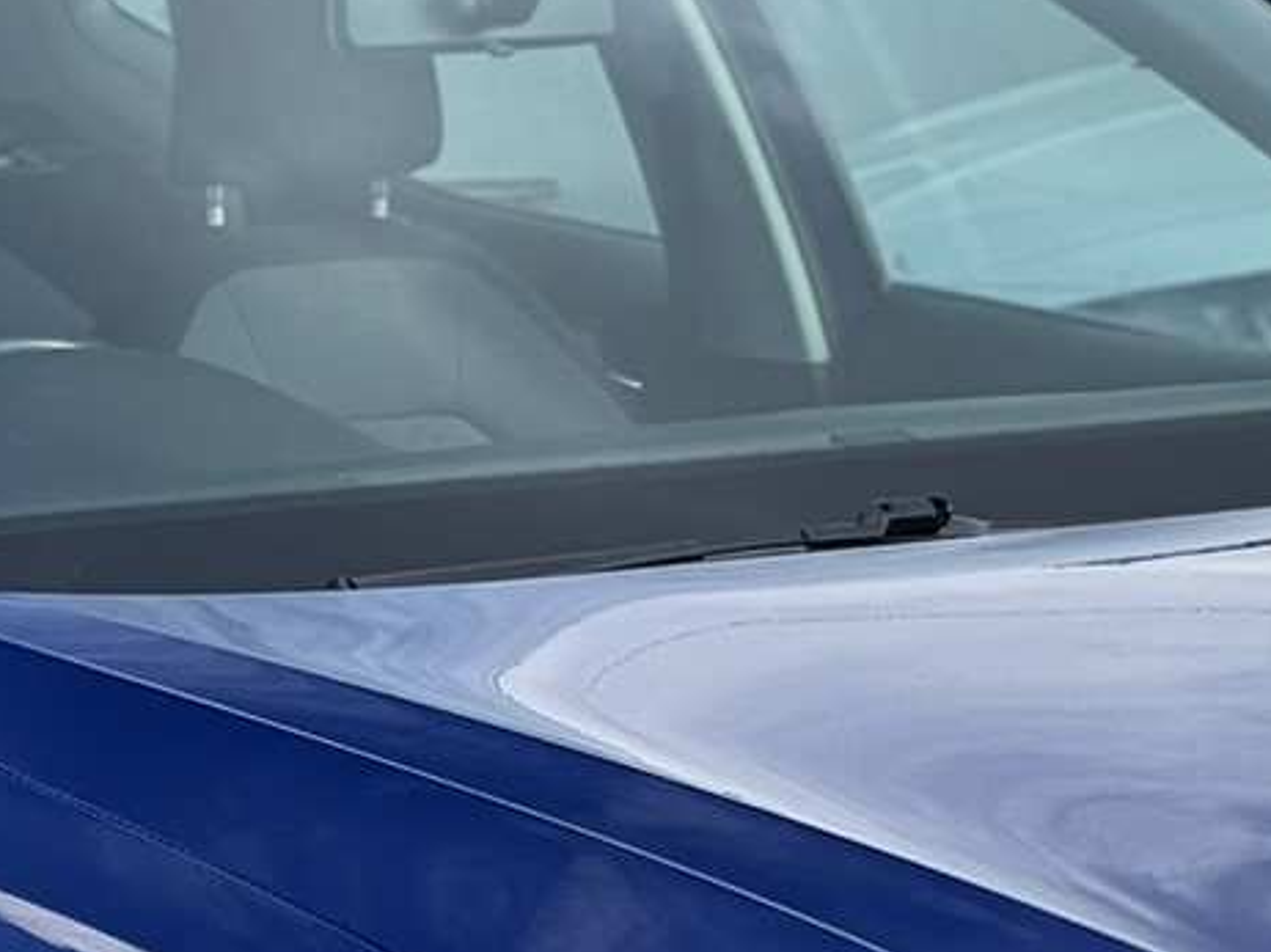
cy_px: 1128
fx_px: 7817
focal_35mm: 213
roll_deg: -0.2
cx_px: 647
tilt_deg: -9.7
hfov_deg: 9.3
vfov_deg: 6.9
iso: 64
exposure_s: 1/1167
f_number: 1.78
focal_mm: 6.76
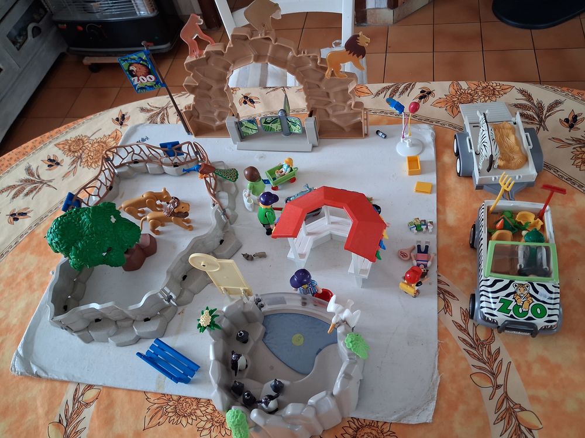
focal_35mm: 27
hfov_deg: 65.3
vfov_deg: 51.4
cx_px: 292
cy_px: 219
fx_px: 456
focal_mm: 4
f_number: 1.8
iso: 500
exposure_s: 1/50
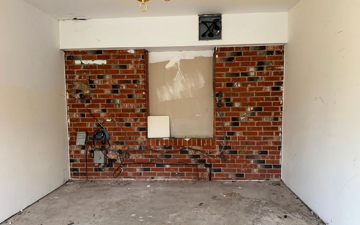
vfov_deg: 47.5
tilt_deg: -5.1
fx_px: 255
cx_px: 179
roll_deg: +0.1
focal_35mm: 26
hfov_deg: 70.4
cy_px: 127
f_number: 1.78
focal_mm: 6.76
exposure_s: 1/36
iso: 80
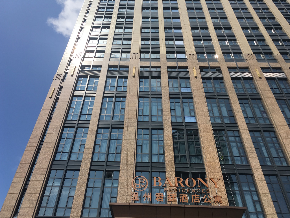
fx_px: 251
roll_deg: -2.2
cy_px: 112
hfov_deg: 59.9
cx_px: 141
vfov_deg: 46.8
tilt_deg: +43.7
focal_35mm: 30
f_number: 2.2
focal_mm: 4.15
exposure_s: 1/1972
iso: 25
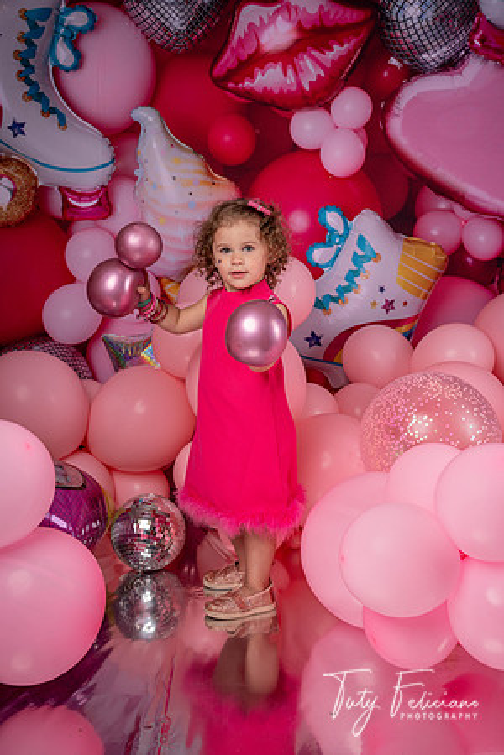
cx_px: 252
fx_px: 840
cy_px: 378
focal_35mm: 40
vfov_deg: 48.5
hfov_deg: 33.4
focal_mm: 40
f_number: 7.1
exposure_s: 1/200
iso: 320
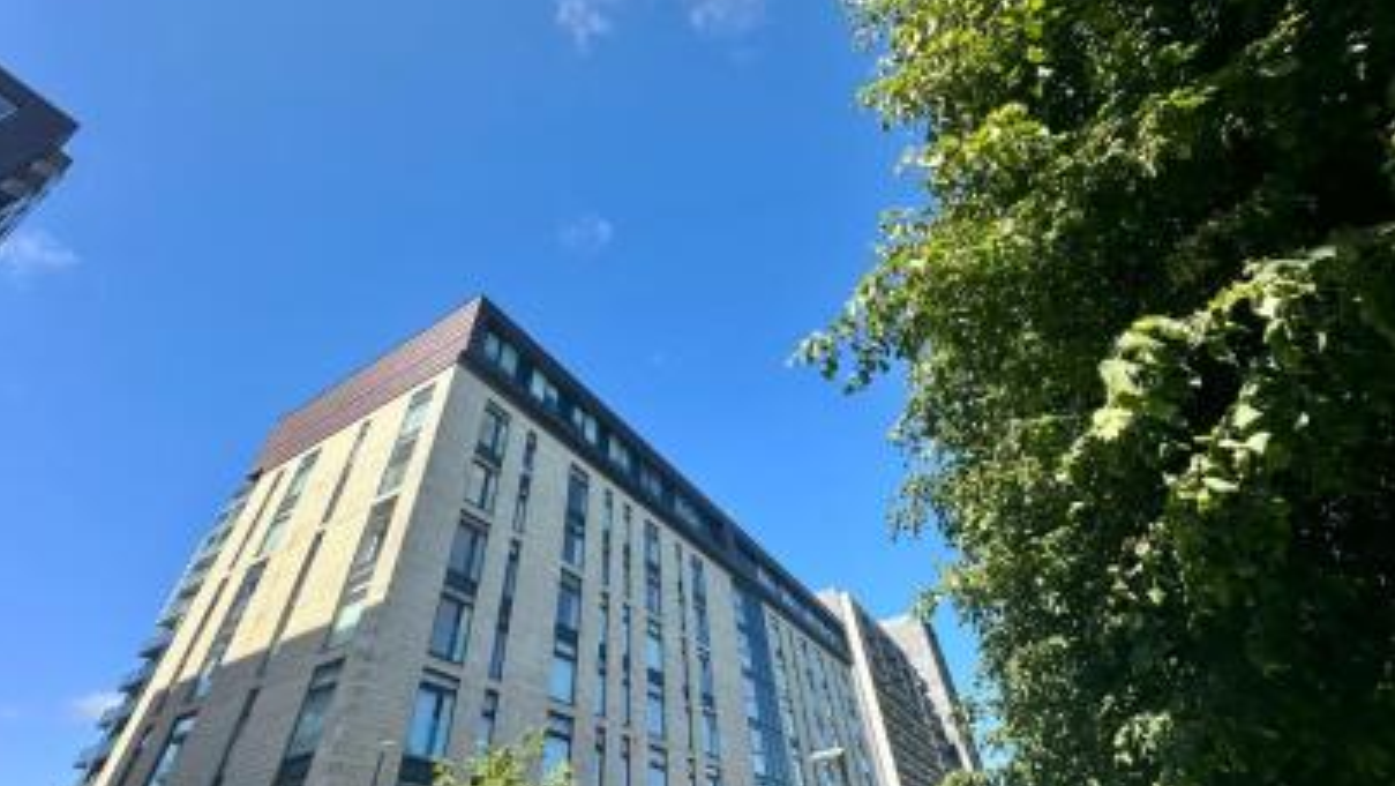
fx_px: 592
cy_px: 379
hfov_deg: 99.3
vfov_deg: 67.1
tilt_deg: +44.6
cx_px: 666
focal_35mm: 16
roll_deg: +3.2
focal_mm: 2.22
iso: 50
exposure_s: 1/924
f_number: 2.2
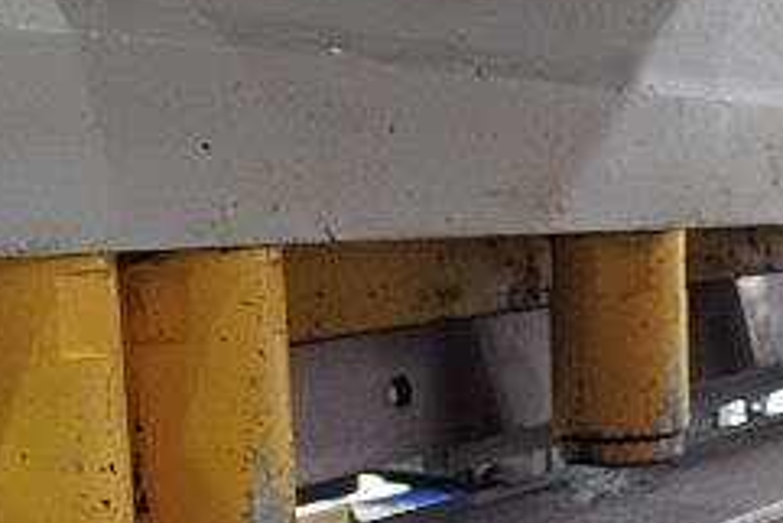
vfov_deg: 19.6
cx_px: 653
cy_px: 419
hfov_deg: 28.5
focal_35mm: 69
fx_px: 1502
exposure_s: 1/30
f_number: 3
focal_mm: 4.5
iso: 200
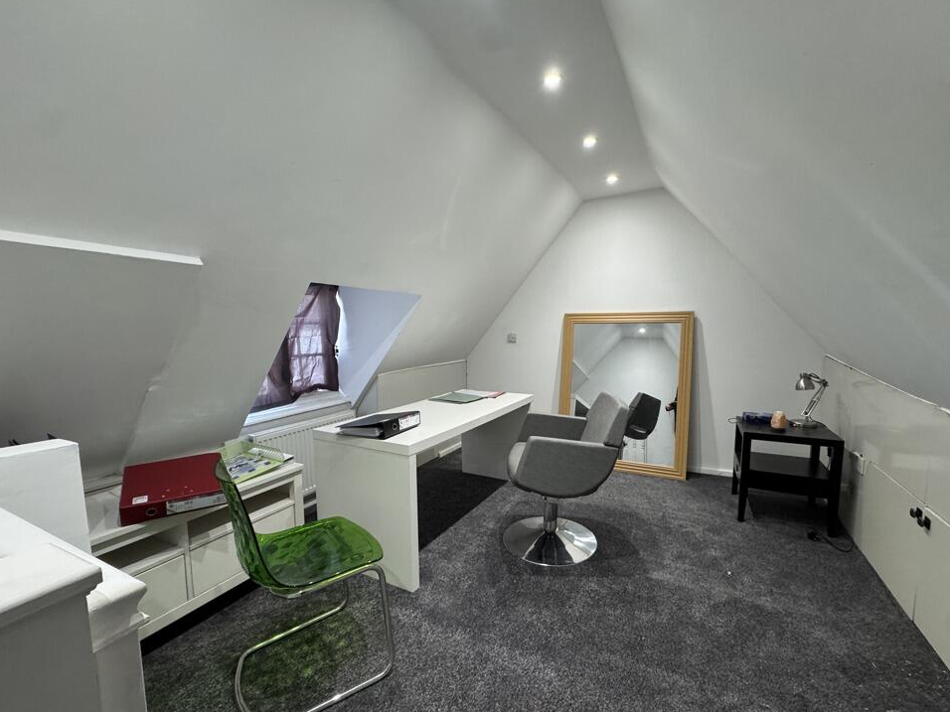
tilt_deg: -6.7
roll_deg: -0.2
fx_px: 412
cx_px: 495
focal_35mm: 15
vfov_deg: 81.7
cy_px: 375
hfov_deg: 98.1
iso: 320
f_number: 2.2
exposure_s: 1/100
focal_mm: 2.22
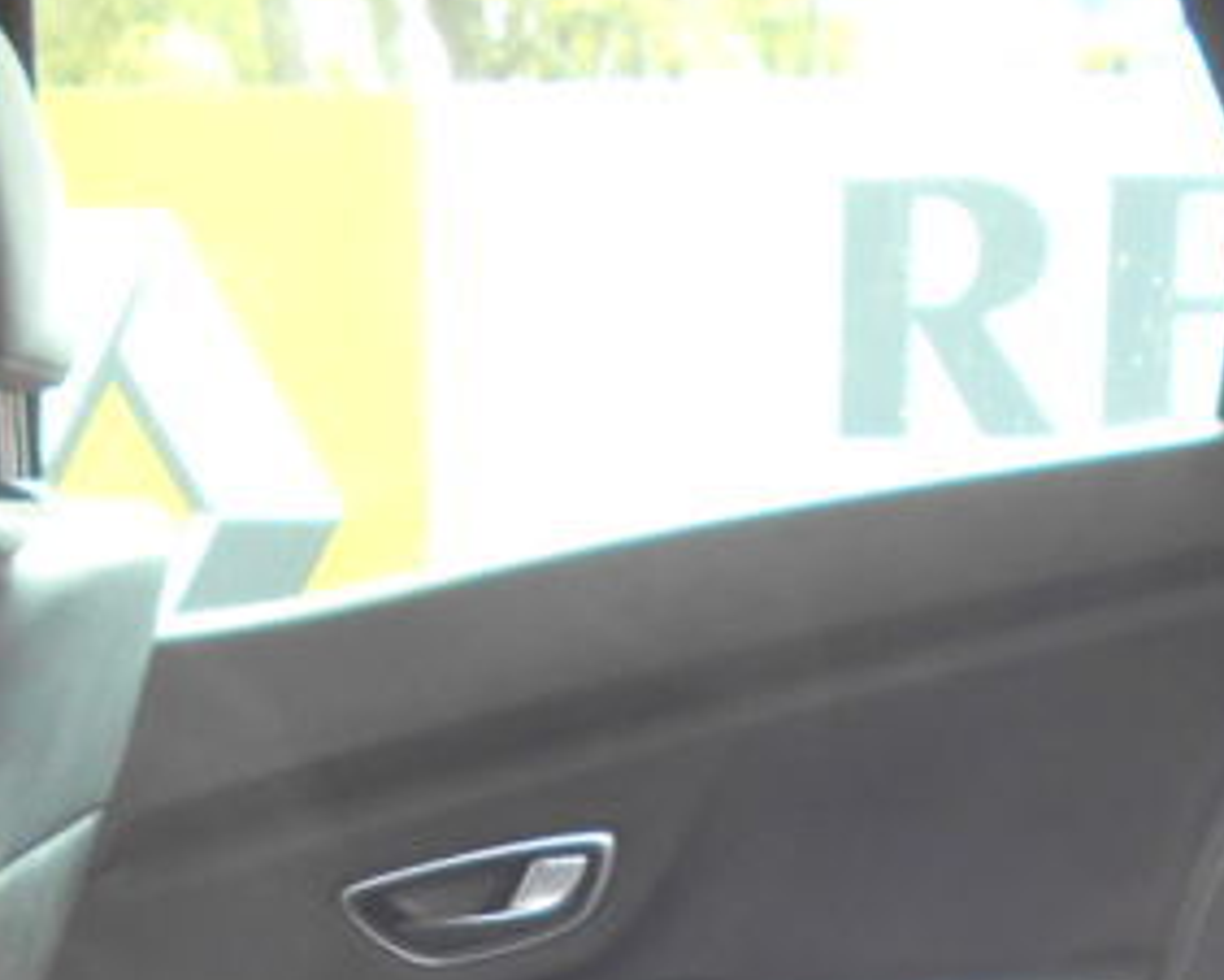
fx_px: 3263
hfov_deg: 21.2
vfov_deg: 15.5
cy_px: 1557
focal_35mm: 90
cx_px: 638
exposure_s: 1/30
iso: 180
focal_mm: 4.6
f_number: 3.2
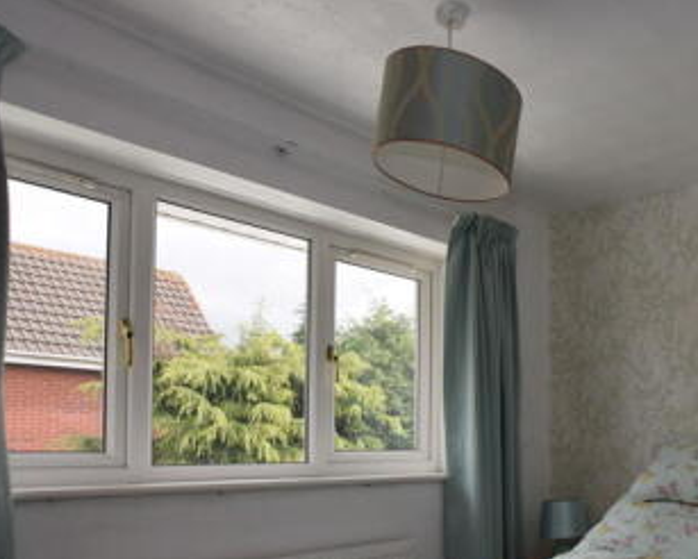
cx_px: 715
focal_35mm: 30
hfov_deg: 47.5
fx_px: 620
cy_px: 435
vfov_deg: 46.4
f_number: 5.6
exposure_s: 1/125
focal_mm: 10
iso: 180
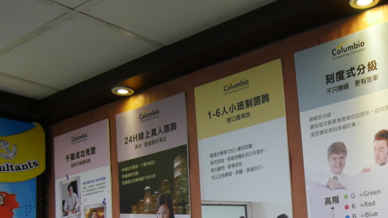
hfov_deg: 38.1
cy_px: 220
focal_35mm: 53
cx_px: 294
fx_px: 545
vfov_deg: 21.8
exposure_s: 1/60
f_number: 3.5
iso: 1250
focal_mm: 14
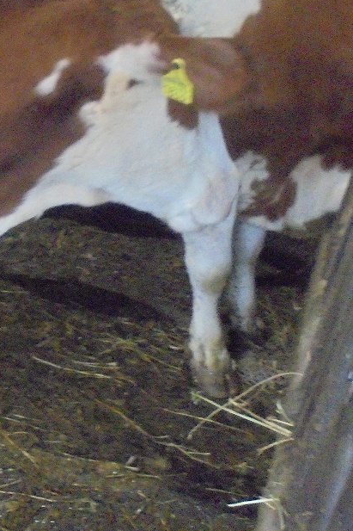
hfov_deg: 19.3
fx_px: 927
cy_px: 161
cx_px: -152
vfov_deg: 31.5
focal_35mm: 63
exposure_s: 1/30
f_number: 3.7
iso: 800
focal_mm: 5.3
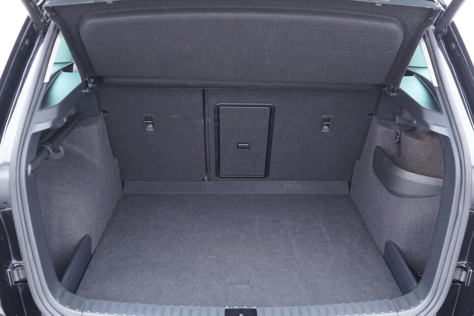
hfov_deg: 53.1
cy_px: 158
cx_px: 237
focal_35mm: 36
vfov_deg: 36.9
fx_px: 474
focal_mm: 24
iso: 1000
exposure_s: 1/40
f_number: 2.8
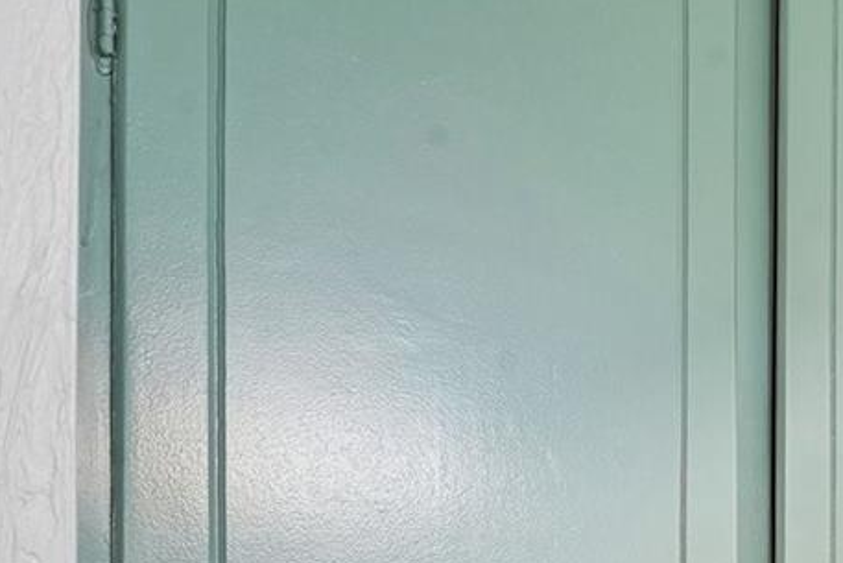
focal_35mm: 49
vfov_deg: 25.3
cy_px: 641
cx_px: 1378
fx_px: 1148
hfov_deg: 25.2
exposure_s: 1
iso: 100
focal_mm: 14
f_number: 11
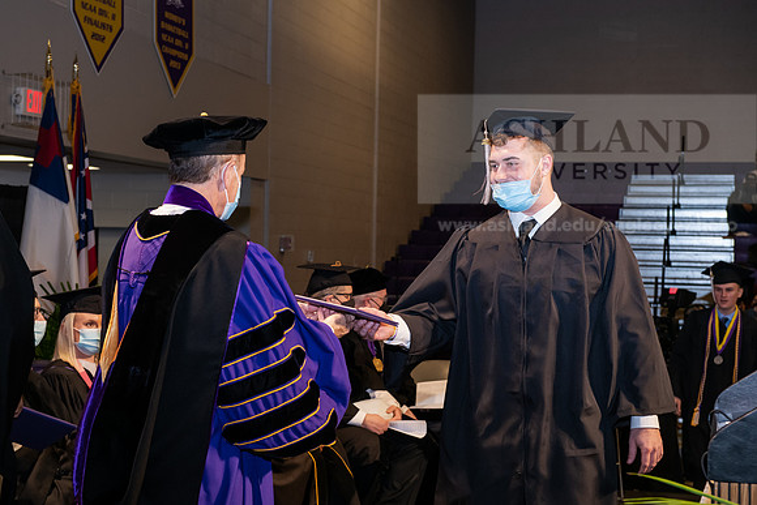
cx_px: 378
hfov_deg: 32.4
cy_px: 252
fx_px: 1304
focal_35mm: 62
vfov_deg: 21.9
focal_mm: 62
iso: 1600
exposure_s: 1/200
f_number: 6.3
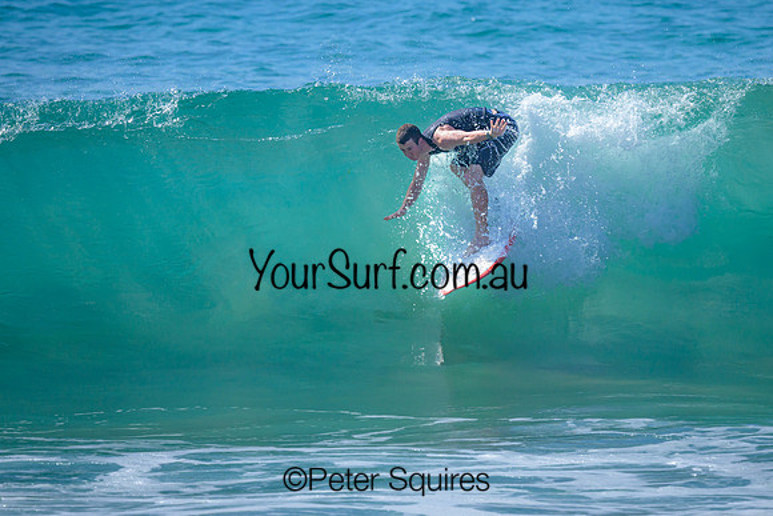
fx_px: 23643
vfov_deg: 1.2
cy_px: 201
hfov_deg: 1.9
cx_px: 417
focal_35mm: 1101
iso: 400
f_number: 6.3
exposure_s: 1/3200
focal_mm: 800
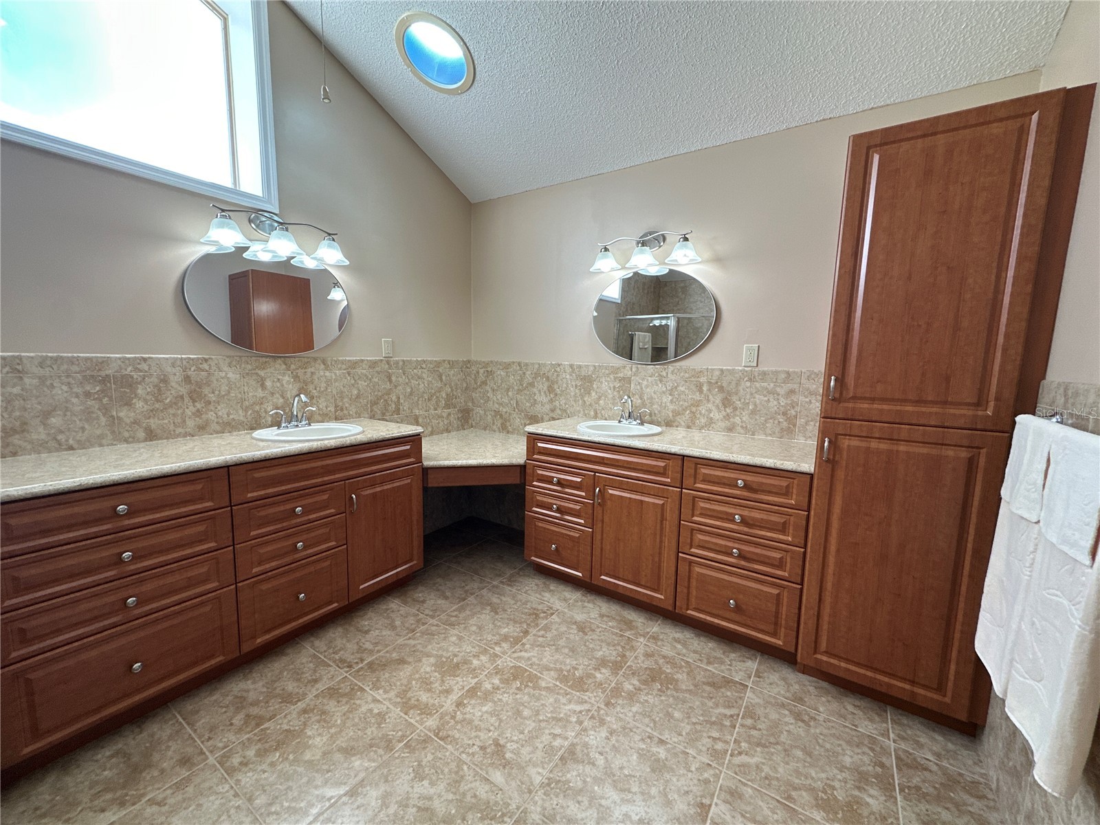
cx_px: 550
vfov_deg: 85.7
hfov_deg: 102.1
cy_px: 412
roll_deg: -2.0
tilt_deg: -6.9
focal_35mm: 14
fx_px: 445
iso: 125
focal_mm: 2.22
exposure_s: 1/120
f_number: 2.2
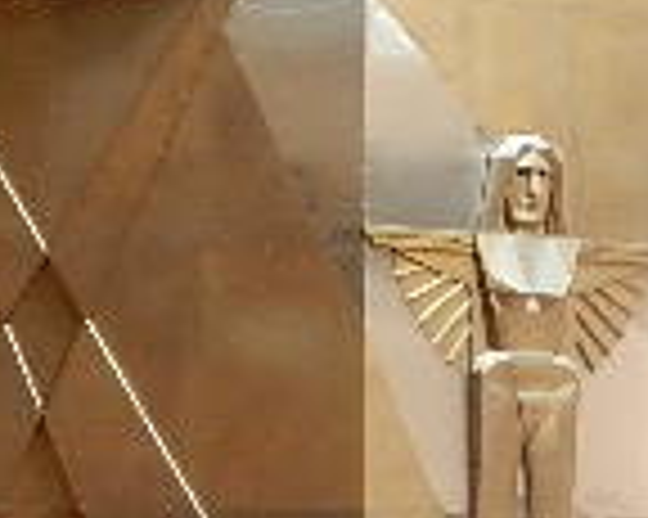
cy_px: 90
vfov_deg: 7.9
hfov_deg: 9.9
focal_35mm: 195
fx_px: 3737
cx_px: 158
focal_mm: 8.2
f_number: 4.2
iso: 400
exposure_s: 1/20
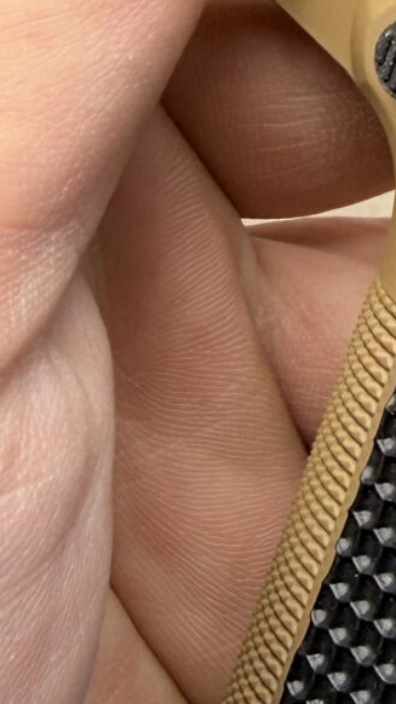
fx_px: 2149
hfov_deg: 10.3
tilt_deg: -61.2
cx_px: 503
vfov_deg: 18.3
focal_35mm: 115
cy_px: 81
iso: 40
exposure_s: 1/228
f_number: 2.2
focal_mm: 2.22
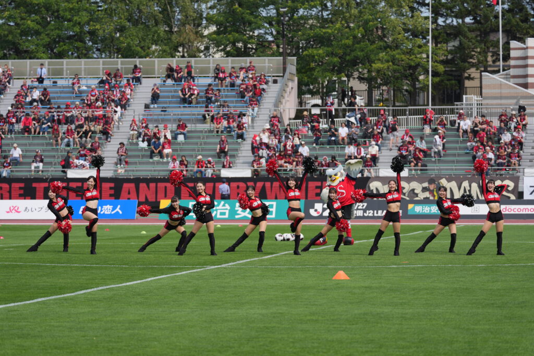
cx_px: 267
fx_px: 2388
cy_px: 178
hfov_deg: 12.8
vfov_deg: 8.5
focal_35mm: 161
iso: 125
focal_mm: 161
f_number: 4.5
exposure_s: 1/1250
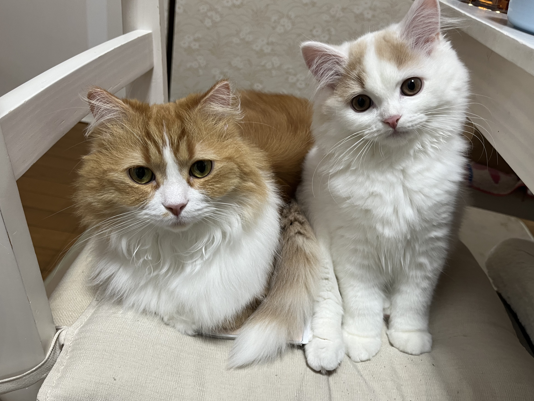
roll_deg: -11.5
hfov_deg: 65.3
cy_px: 194
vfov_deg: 51.3
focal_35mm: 27
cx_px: 259
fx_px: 416
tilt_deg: -31.2
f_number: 1.6
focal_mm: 5.1
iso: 100
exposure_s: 1/75
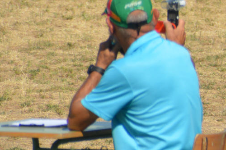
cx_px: 389
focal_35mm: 1229
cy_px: 43
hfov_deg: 1.7
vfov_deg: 1.1
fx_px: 7712
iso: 400
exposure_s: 1/1600
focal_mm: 200
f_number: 7.1
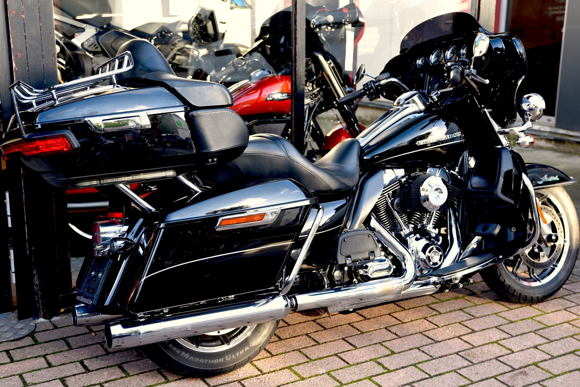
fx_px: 806
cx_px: 290
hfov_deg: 39.6
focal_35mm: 50
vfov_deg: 27.0
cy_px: 194
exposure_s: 1/60
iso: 200
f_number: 4
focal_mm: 50
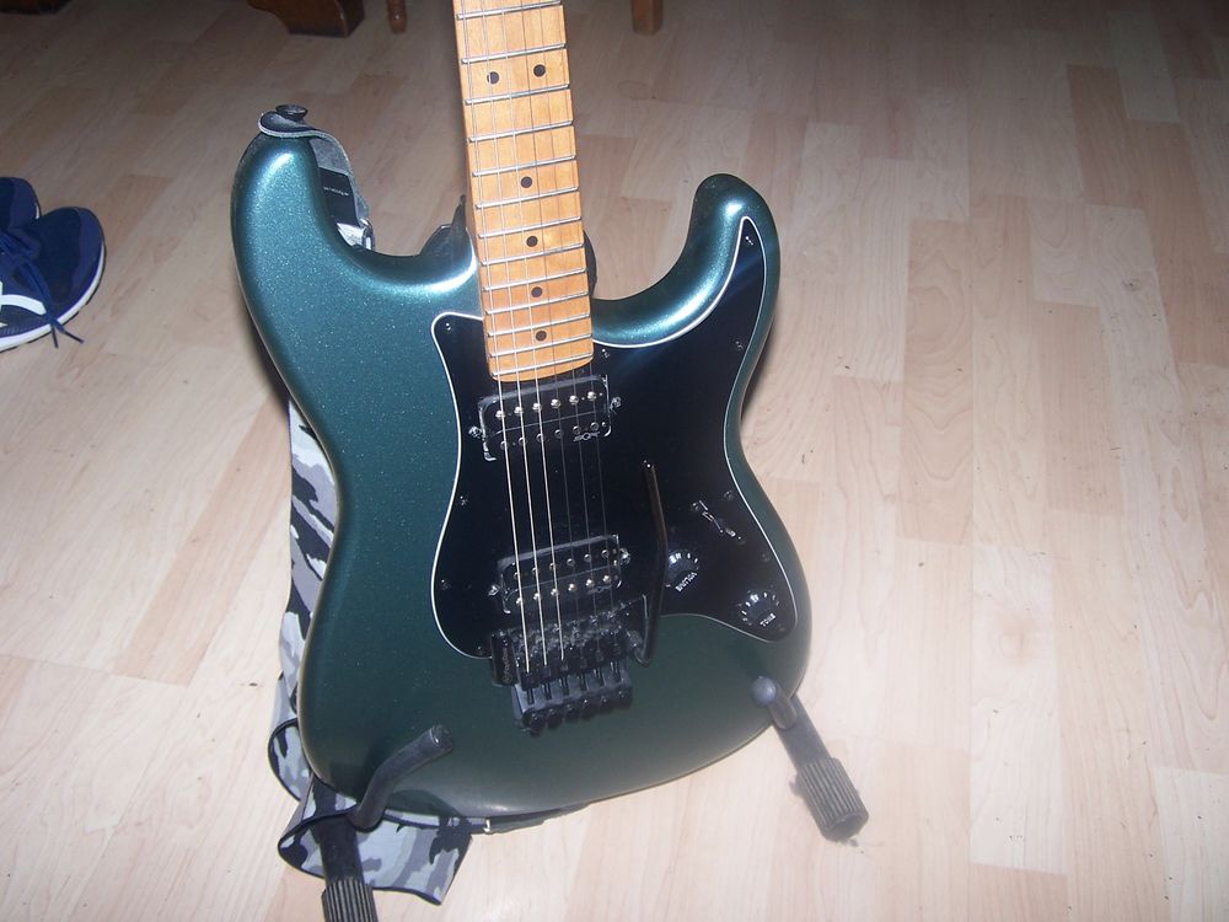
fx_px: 1349
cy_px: 461
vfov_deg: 37.7
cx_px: 614
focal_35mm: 38
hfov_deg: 49.0
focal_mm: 6.3
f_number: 2.8
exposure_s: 1/60
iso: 80
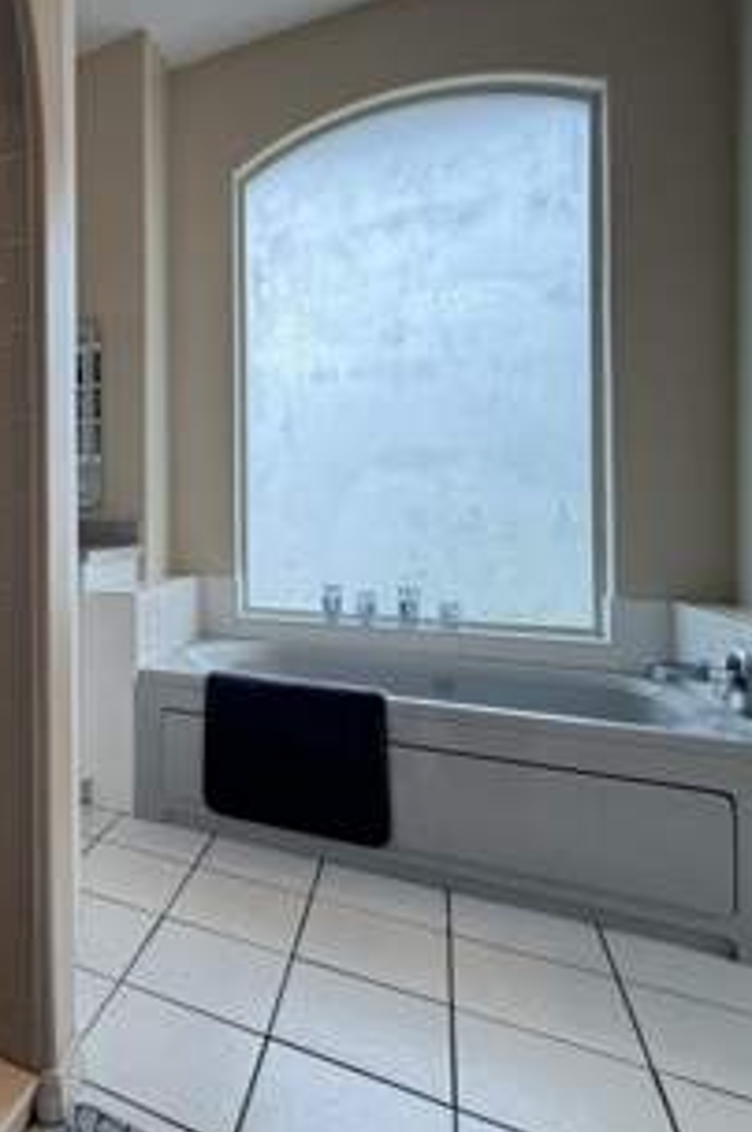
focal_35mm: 23
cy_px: 505
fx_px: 722
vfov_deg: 75.9
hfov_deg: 44.1
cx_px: -48
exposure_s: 1/120
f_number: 2.2
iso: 125
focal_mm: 2.22
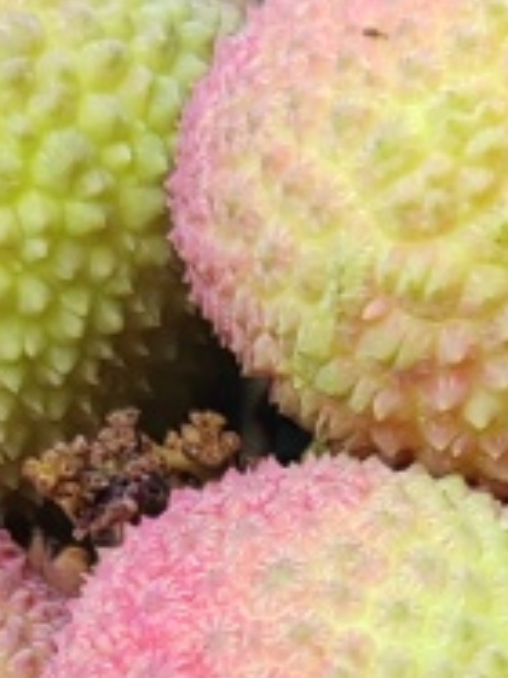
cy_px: 1122
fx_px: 3017
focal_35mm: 154
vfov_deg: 12.0
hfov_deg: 9.5
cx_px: 533
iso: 398
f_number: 1.9
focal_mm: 5.52
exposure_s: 1/100
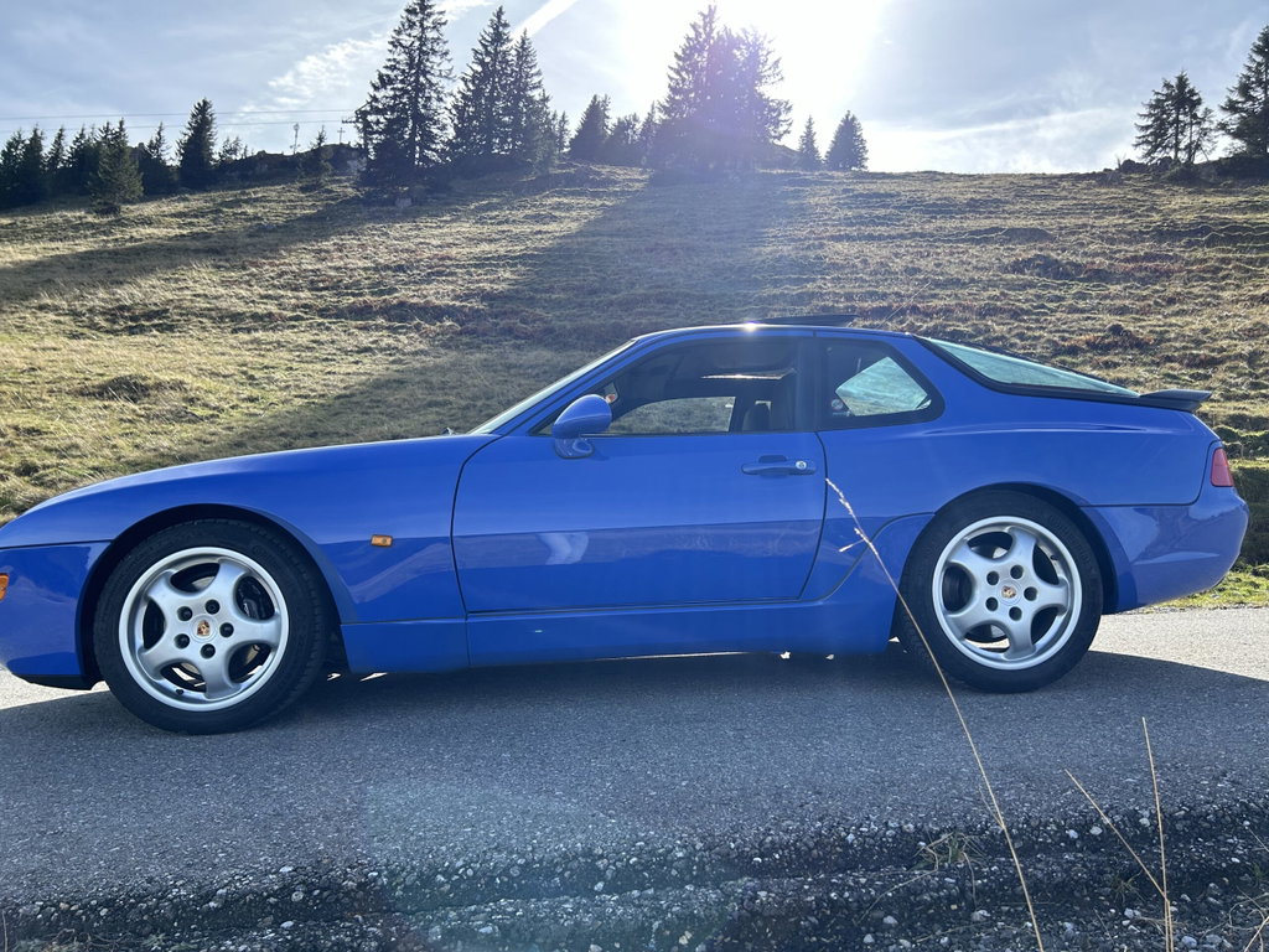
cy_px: 476
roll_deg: -5.3
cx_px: 634
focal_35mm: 26
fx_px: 953
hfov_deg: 67.3
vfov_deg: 53.1
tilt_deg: +4.1
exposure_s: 1/1751
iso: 50
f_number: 1.5
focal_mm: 5.7
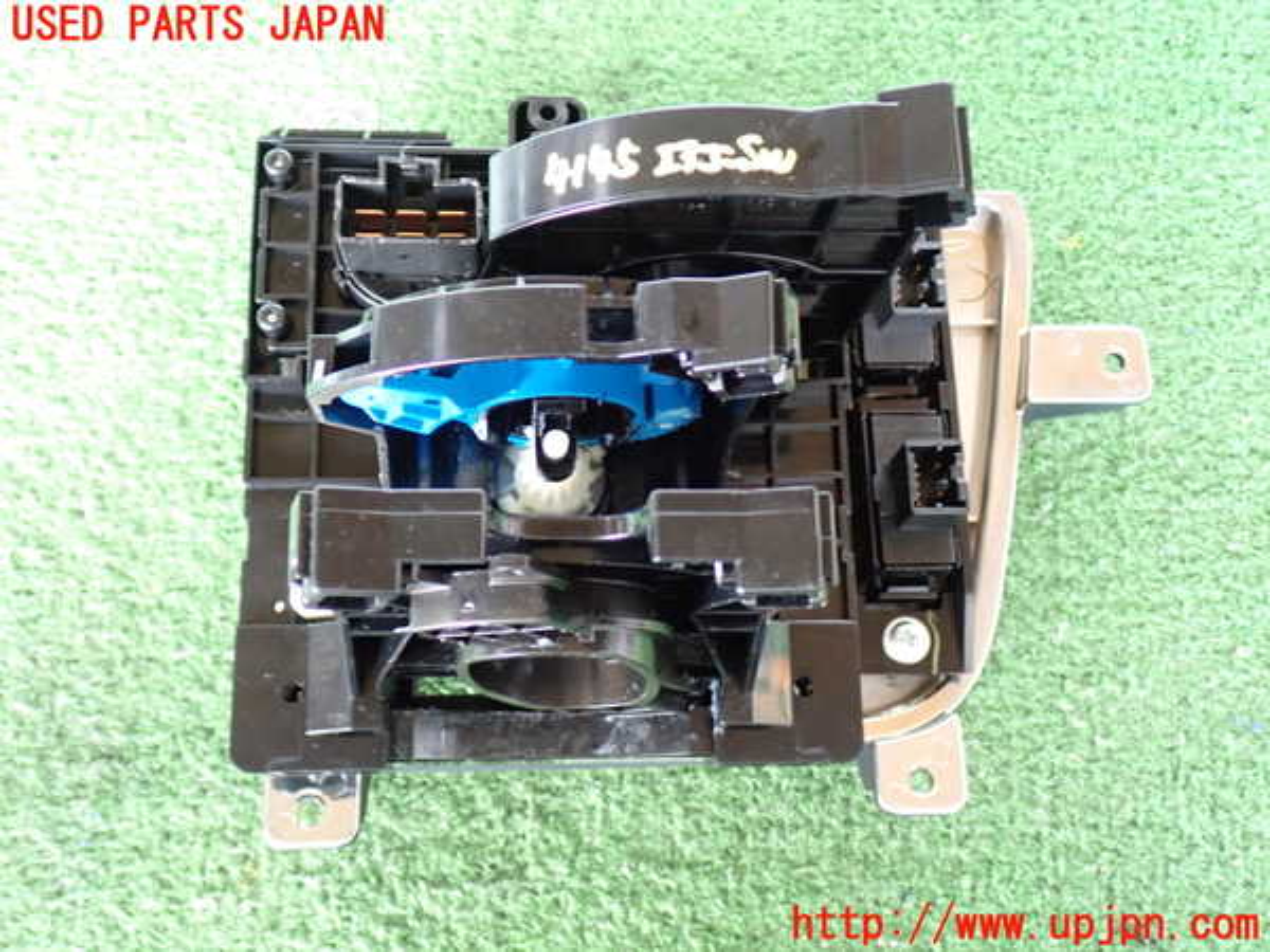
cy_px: 476
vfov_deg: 37.7
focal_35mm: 38
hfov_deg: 49.0
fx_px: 1394
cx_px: 635
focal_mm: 6.83
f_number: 2.7
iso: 800
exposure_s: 1/30
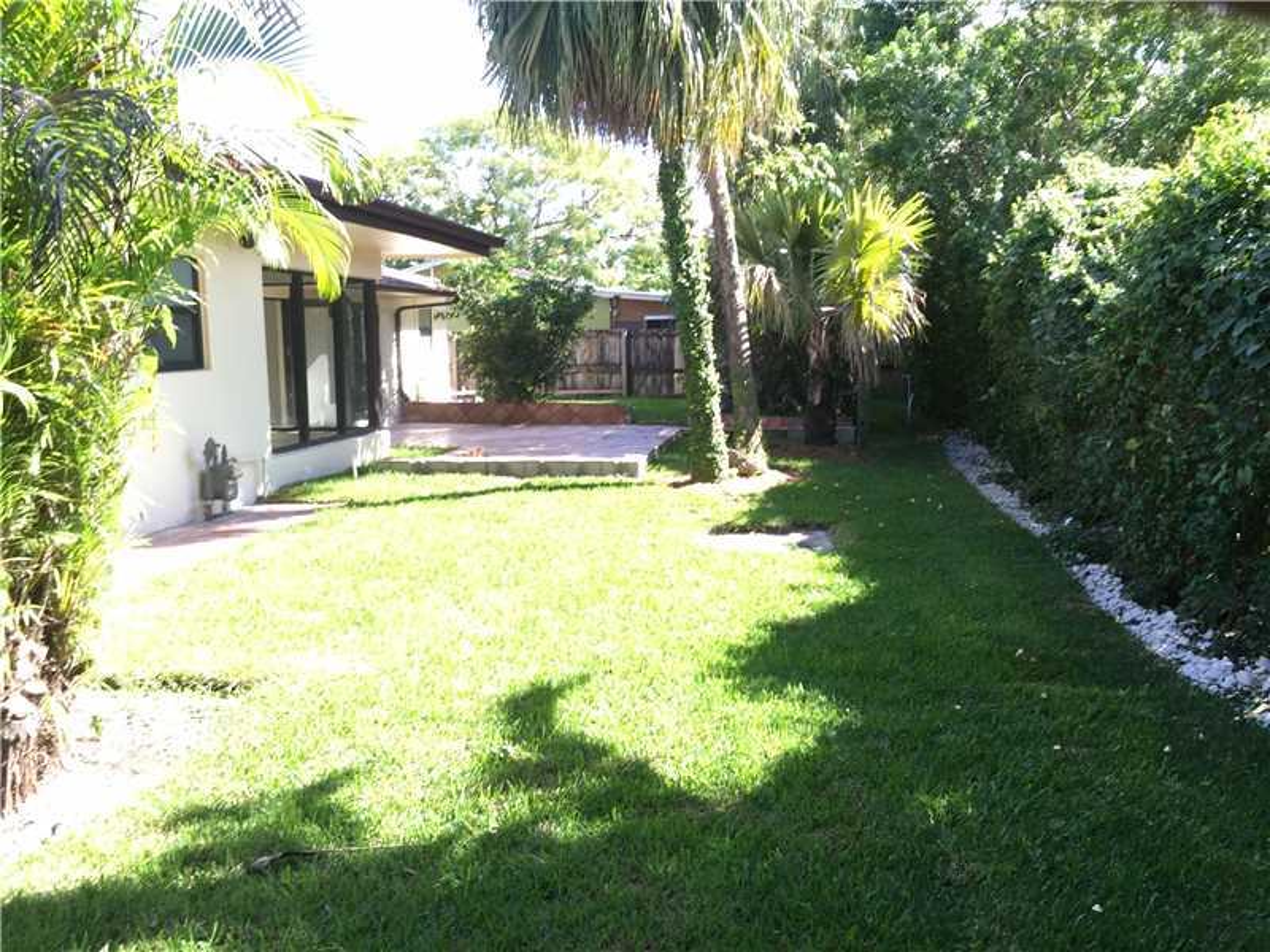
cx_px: 635
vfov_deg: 48.2
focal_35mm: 29
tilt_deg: -6.5
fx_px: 1064
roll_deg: +1.3
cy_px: 476
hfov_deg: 61.7
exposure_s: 1/141
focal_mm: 4.15
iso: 32
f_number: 2.2
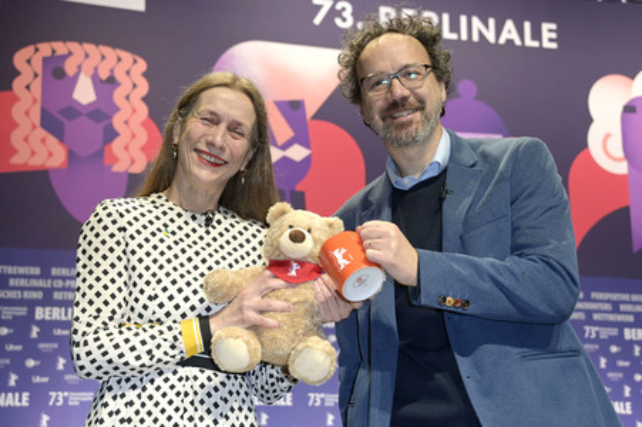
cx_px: 321
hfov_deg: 35.7
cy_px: 214
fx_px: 998
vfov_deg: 24.2
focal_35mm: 56
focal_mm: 56
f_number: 5.6
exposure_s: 1/100
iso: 2000
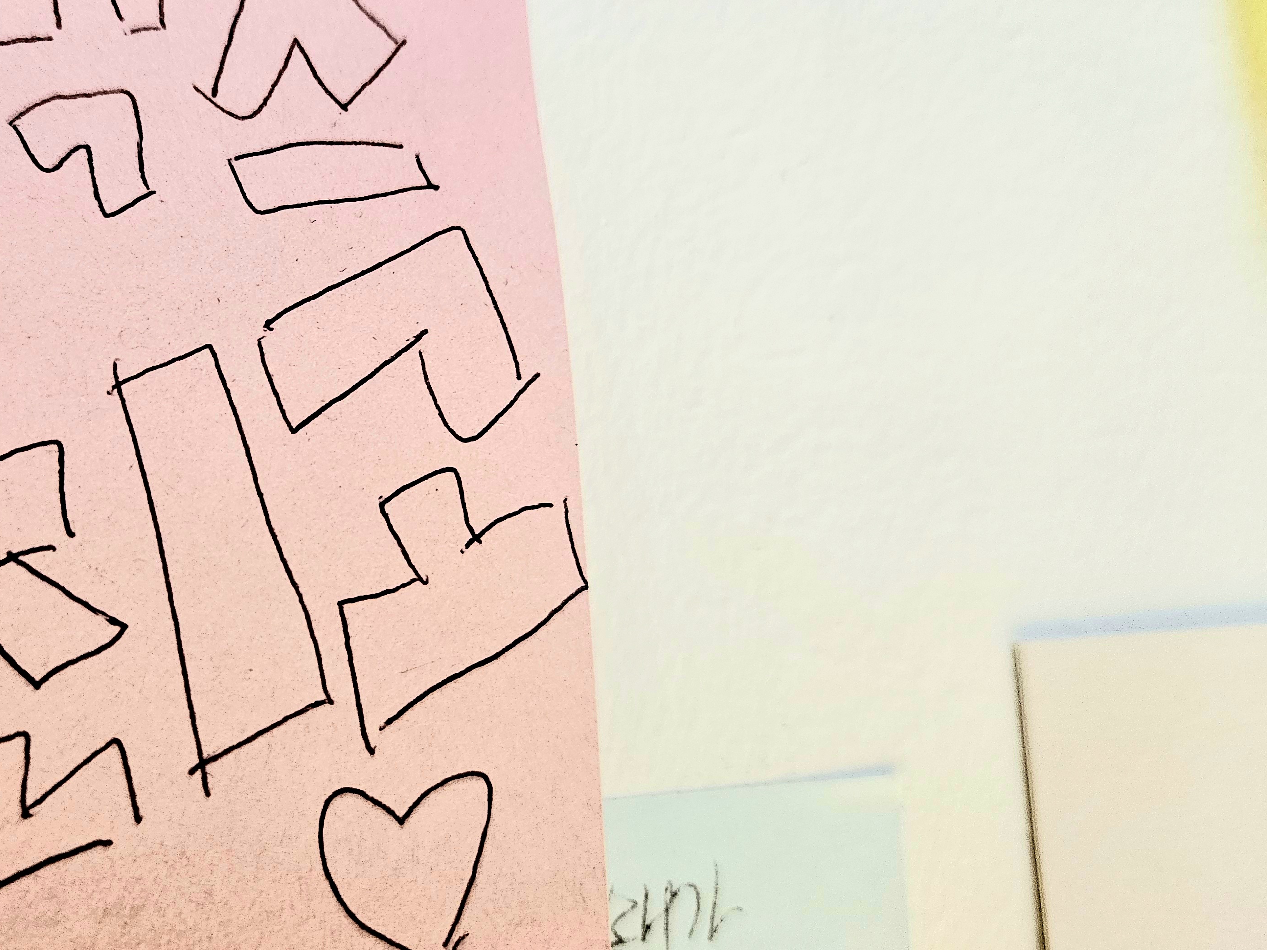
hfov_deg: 53.5
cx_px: 359
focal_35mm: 33
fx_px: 1208
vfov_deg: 42.8
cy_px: 404
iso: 200
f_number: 1.8
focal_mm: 5.4
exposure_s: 1/120
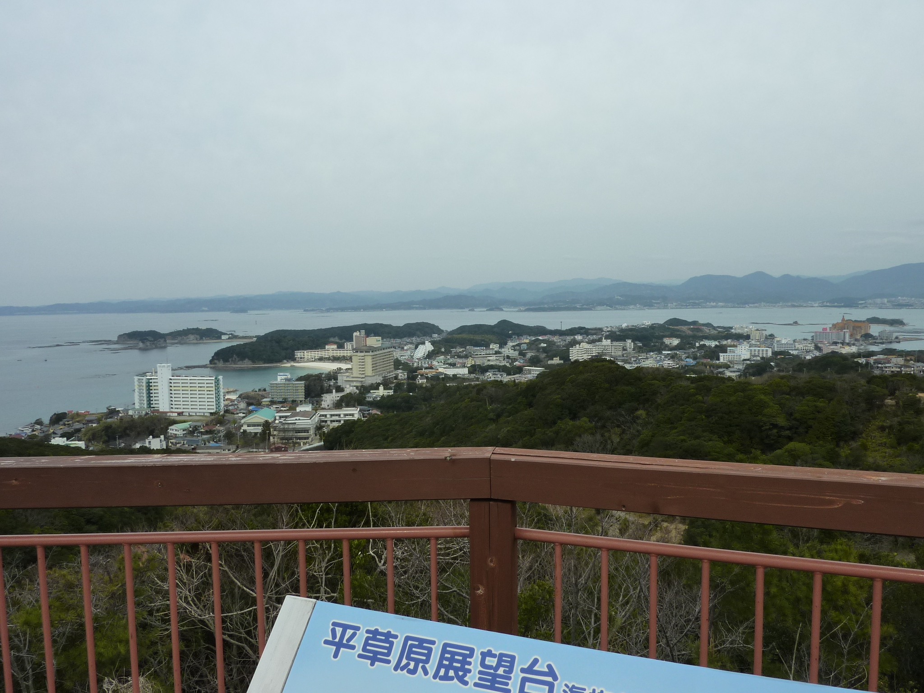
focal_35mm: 25
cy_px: 346
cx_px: 462
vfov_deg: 54.9
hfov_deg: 69.4
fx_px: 667
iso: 125
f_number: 4.5
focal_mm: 4.1
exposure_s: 1/500
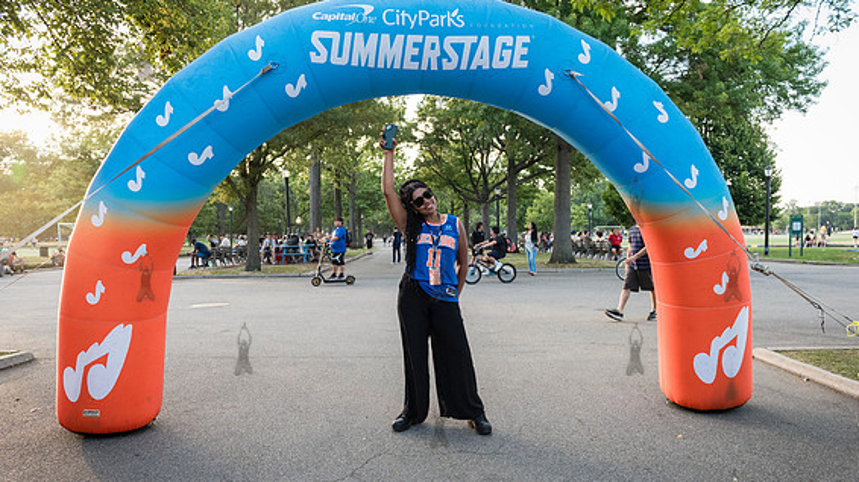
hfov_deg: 66.1
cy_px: 275
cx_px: 439
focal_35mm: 29
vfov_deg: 40.1
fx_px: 660
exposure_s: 1/320
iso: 2000
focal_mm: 27
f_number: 4.5
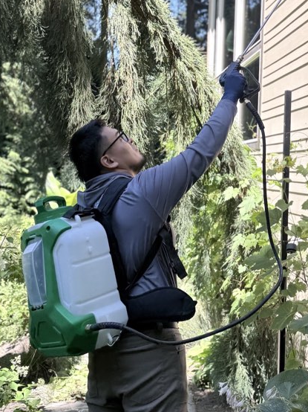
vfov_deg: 36.5
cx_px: 229
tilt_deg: +1.9
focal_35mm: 52
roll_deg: -2.4
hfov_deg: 27.6
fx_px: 617
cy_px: 144
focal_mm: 6.76
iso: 80
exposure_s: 1/1032
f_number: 1.78
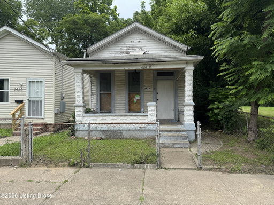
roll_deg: +0.5
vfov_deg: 56.8
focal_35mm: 24
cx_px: 137
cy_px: 102
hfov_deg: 71.6
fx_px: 190
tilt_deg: +0.1
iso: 80
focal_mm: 6.76
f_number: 1.78
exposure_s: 1/2506
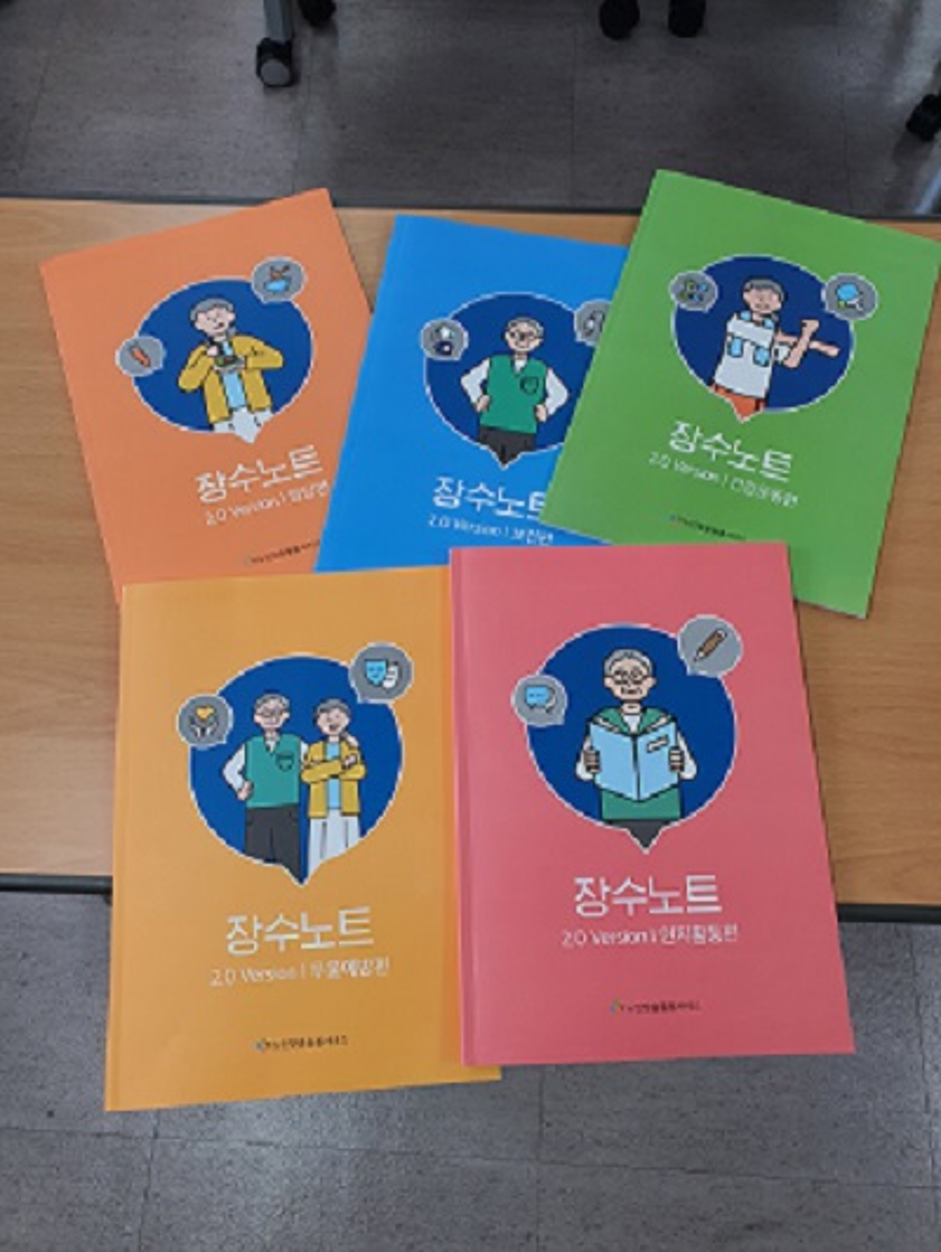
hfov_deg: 53.1
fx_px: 941
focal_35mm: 26
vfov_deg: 67.3
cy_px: 626
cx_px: 470
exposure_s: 1/120
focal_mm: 4.3
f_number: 2.4
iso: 64
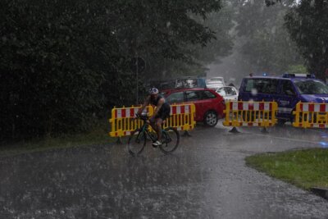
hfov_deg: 22.6
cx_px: 164
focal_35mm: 90
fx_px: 820
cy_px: 110
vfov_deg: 15.2
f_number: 6.3
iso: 2500
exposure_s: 1/640
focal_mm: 60
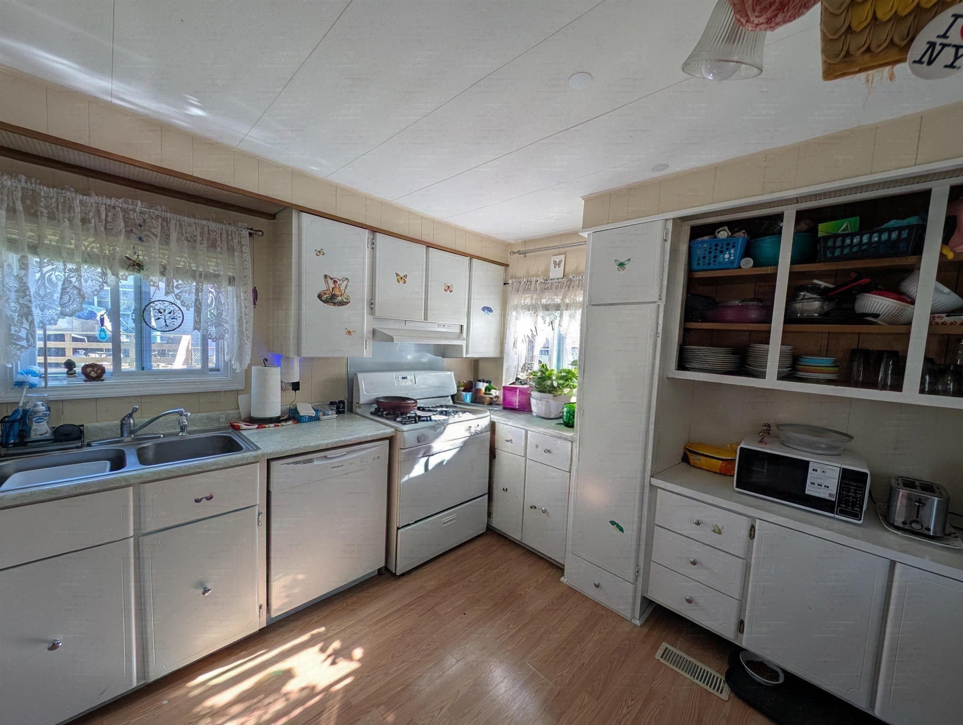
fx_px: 334
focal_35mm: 12
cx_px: 482
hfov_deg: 110.5
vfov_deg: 94.6
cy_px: 362
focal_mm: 2.23
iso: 48
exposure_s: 1/136
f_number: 1.95
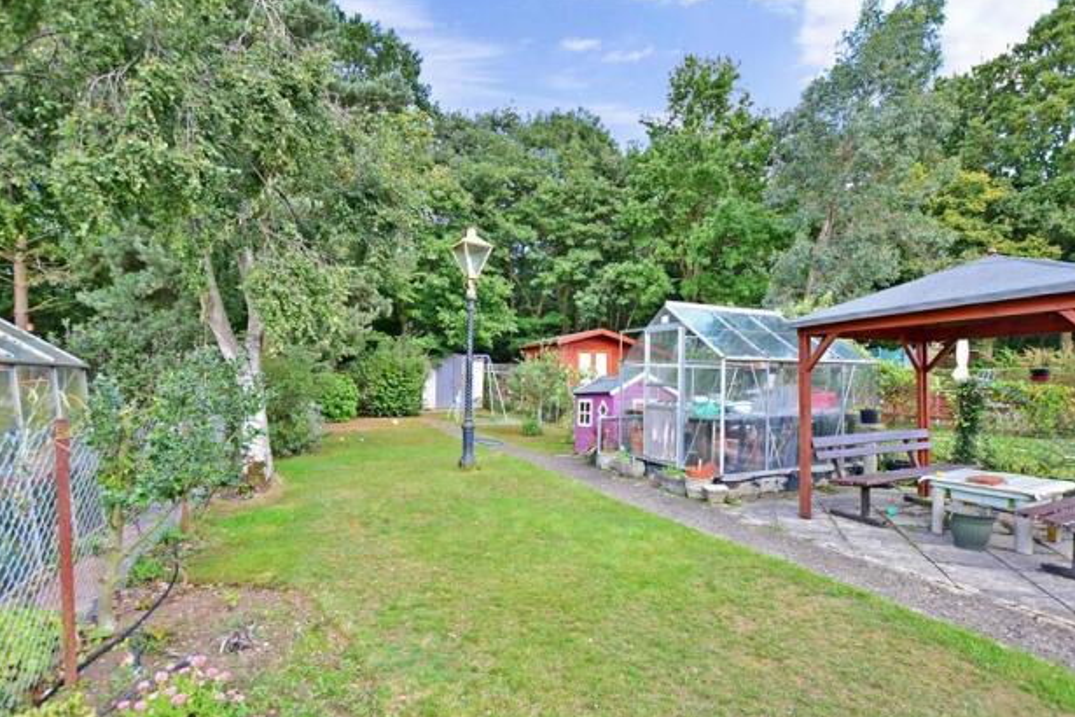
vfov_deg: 73.7
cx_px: 531
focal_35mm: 16
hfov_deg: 96.7
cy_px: 377
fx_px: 478
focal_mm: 10
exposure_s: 1/100
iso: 200
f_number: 5
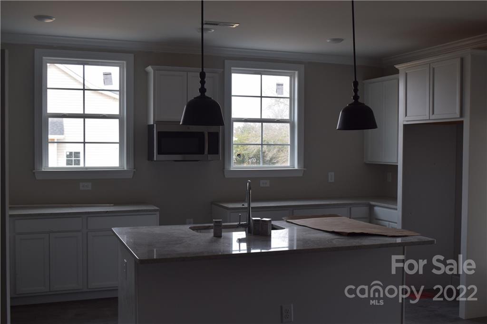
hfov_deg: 46.4
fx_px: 568
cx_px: 244
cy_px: 162
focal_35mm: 42
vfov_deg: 31.9
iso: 400
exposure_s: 1/160
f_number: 6.3
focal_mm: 28
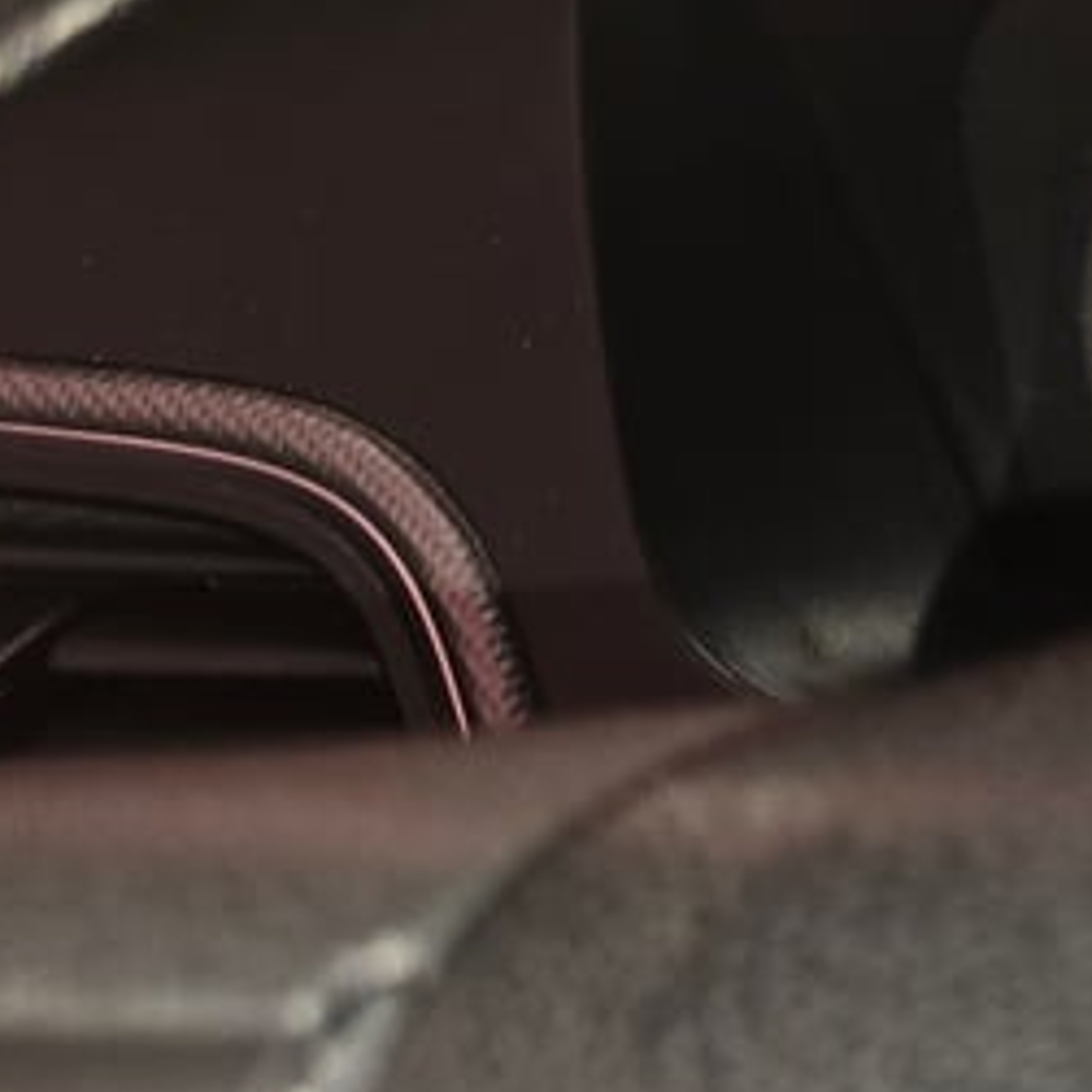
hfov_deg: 16.5
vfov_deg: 20.6
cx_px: 2101
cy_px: 174
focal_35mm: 83
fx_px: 2962
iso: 50
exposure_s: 1/50
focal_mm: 6.3
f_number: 1.7
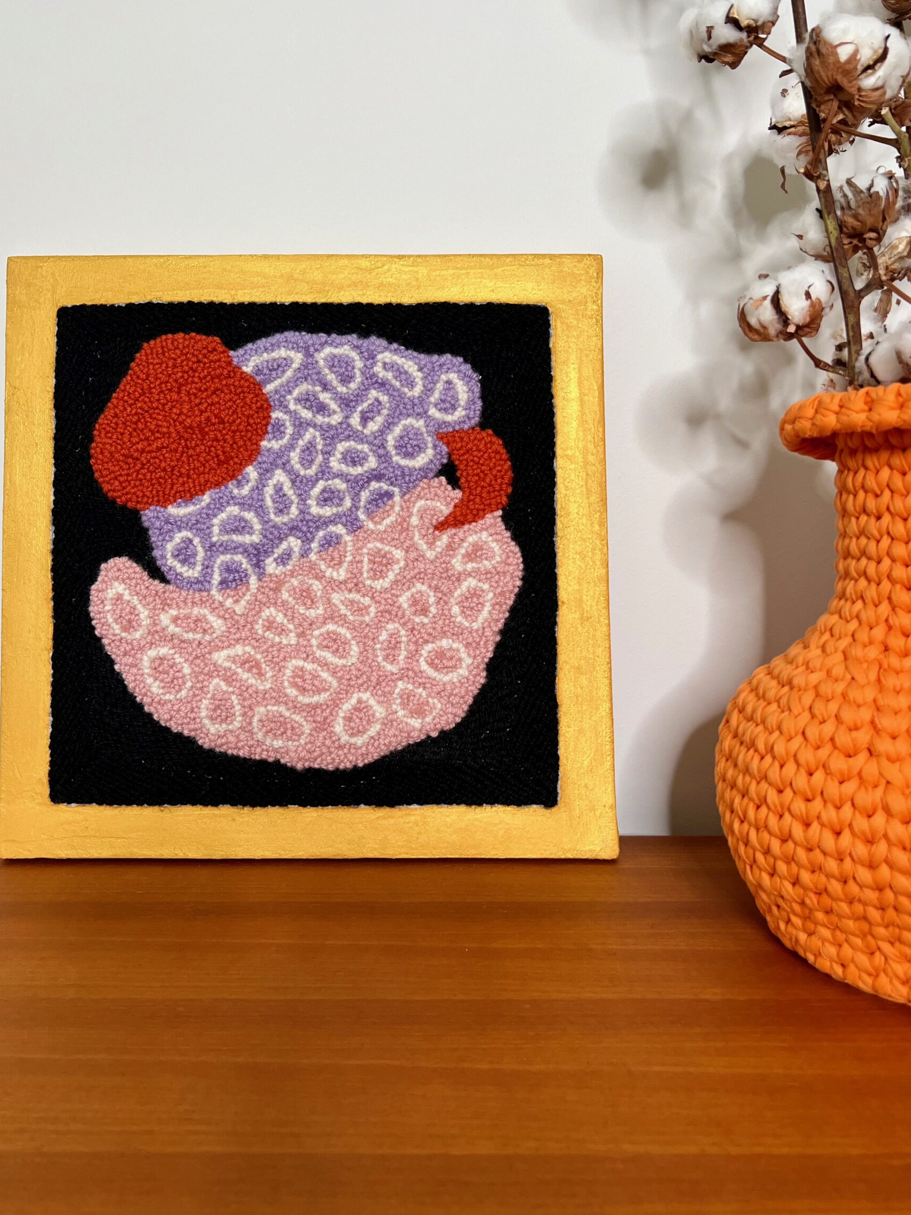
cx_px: 408
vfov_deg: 61.6
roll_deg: +0.9
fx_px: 1018
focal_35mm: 29
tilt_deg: -4.0
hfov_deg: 48.1
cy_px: 566
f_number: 1.5
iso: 125
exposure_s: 1/121
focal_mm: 5.7
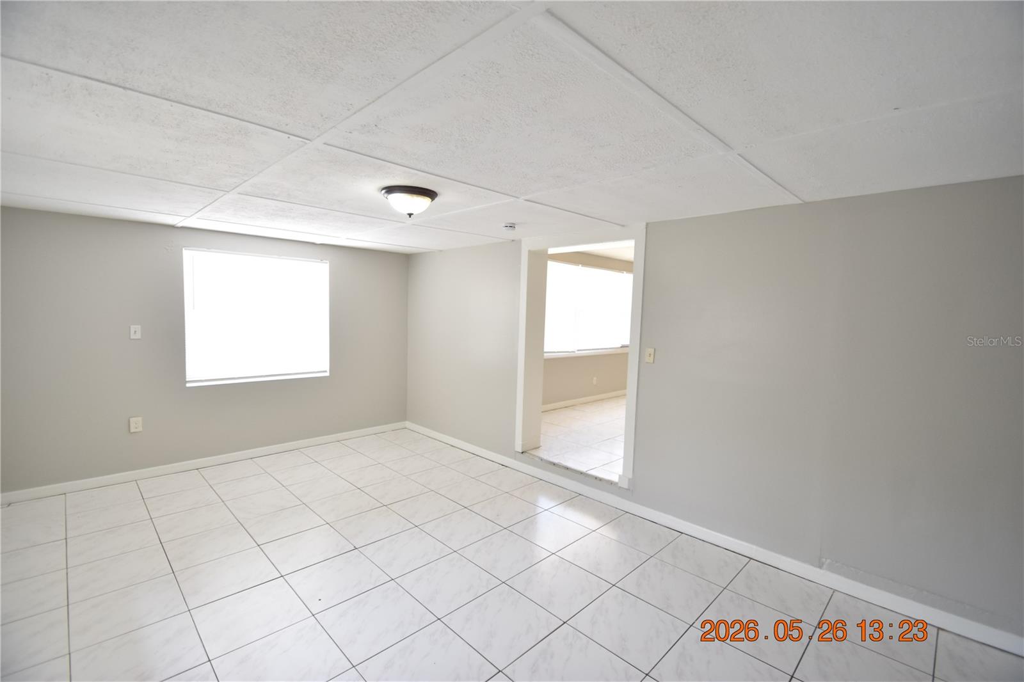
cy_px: 341
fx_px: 427
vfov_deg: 77.3
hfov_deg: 100.4
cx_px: 512
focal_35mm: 15
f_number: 3.5
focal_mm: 10
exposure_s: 1/90
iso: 800
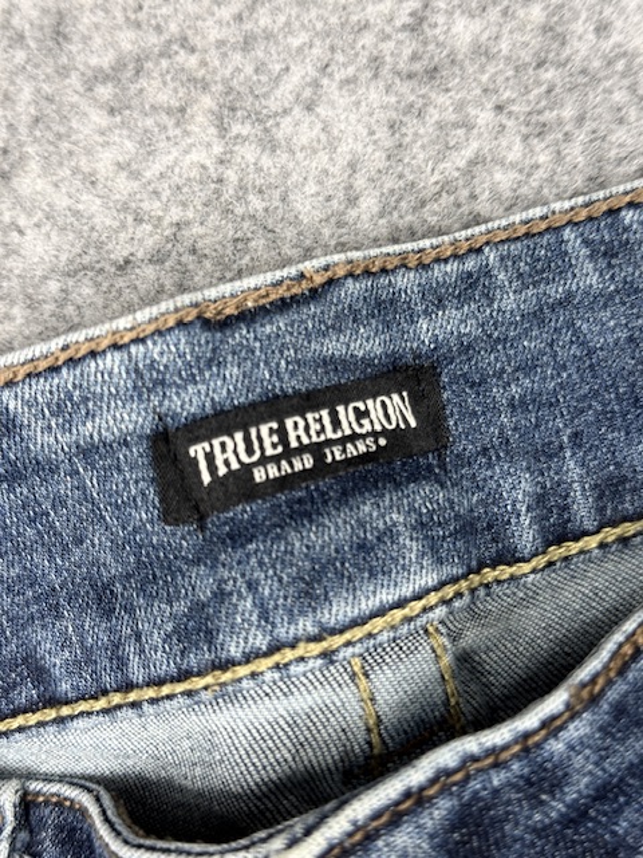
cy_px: 429
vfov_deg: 39.7
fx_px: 1189
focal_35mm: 48
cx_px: 322
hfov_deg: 30.3
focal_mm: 6.76
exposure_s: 1/50
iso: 64
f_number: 1.78
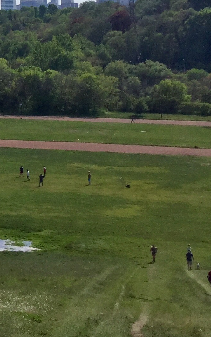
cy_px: 12
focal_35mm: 101
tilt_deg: -0.5
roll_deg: +0.3
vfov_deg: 20.1
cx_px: -172
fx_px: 929
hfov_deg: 11.9
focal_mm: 3.3
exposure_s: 1/2809
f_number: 2.4
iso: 25
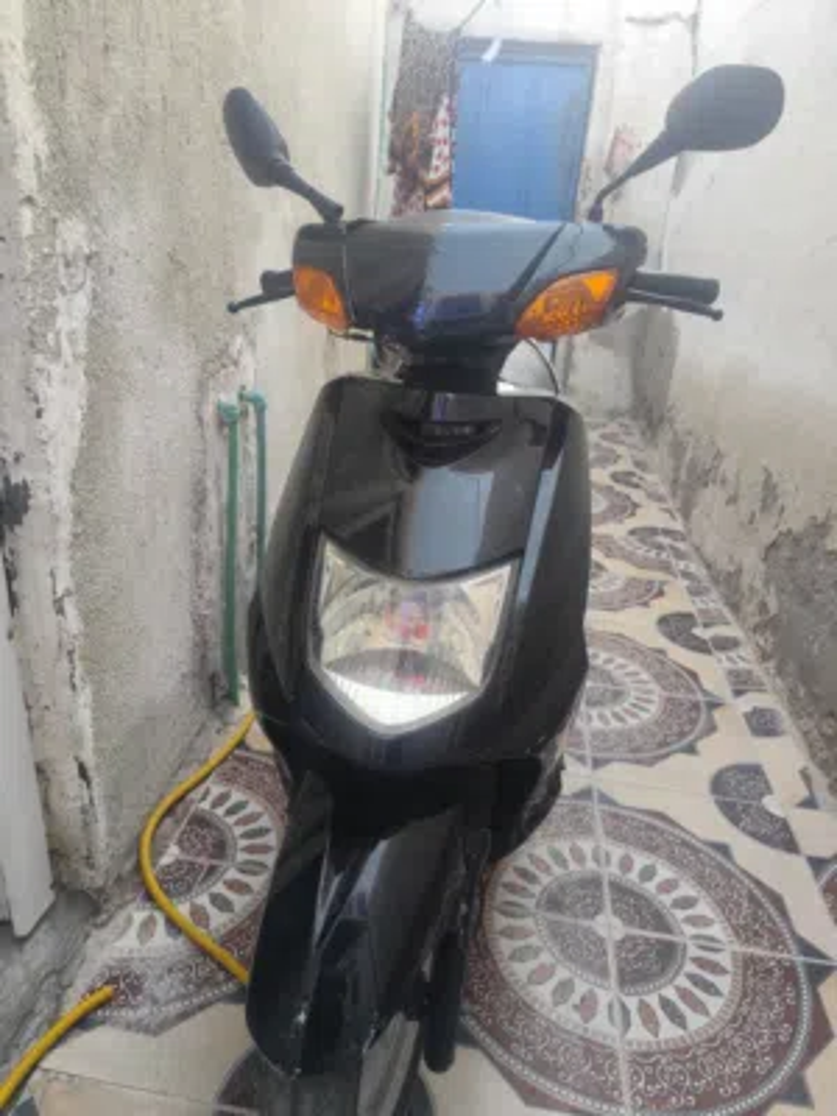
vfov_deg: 73.9
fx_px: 742
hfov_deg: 58.9
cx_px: 418
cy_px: 558
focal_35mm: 23
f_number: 1.65
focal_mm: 6.14
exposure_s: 1/100
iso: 320
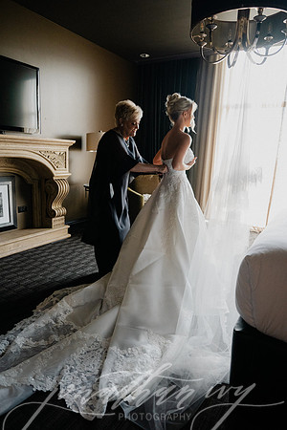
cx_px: 144
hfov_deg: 53.1
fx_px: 287
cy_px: 215
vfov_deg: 73.7
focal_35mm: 24
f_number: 2.8
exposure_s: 1/200
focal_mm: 24
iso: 2800
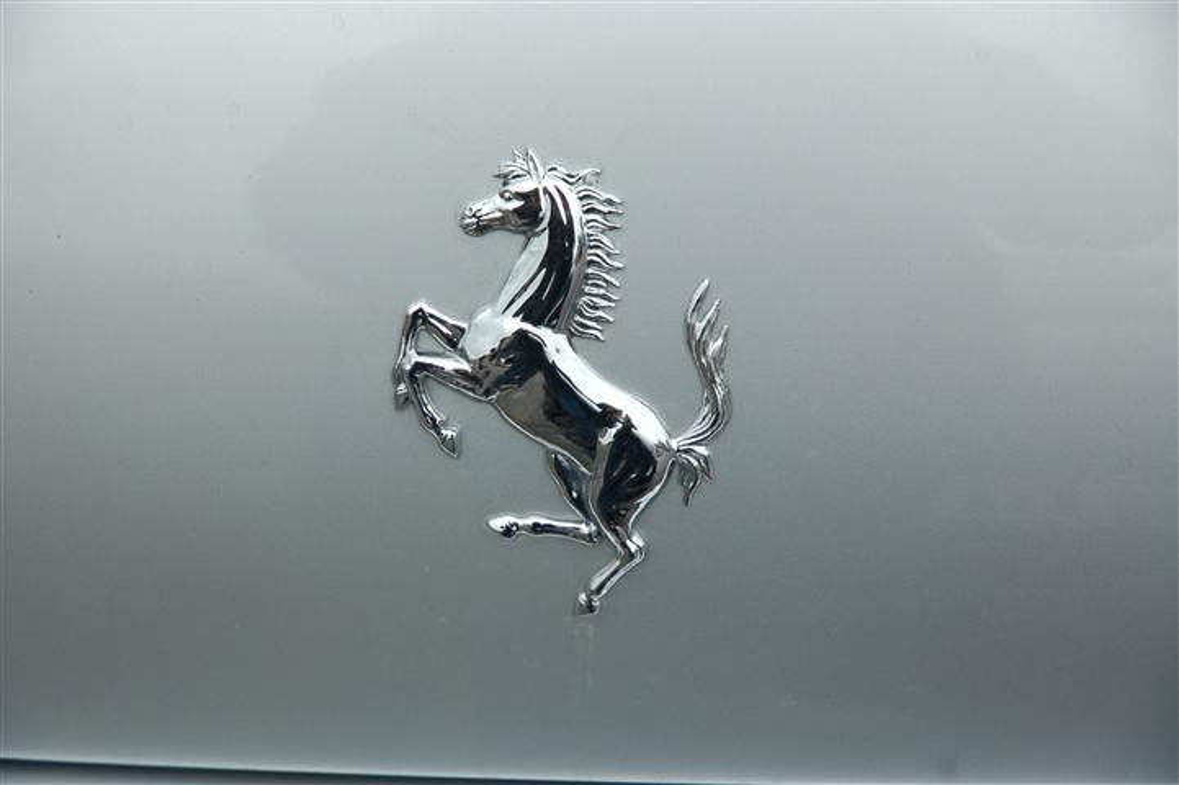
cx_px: 590
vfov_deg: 13.0
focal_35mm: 105
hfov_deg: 19.5
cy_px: 392
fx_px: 3437
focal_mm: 70
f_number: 4.5
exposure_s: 1/320
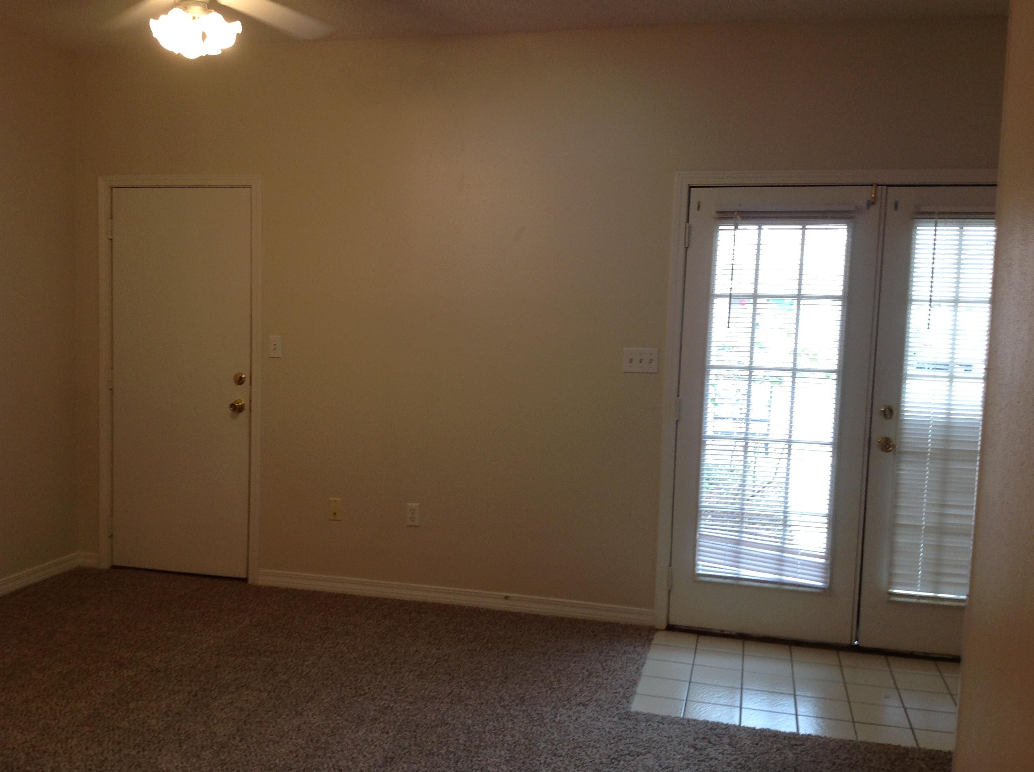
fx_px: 1044
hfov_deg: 52.7
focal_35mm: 35
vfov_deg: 40.6
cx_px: 517
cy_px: 386
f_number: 2.4
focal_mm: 4.28
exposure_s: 1/60
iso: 80
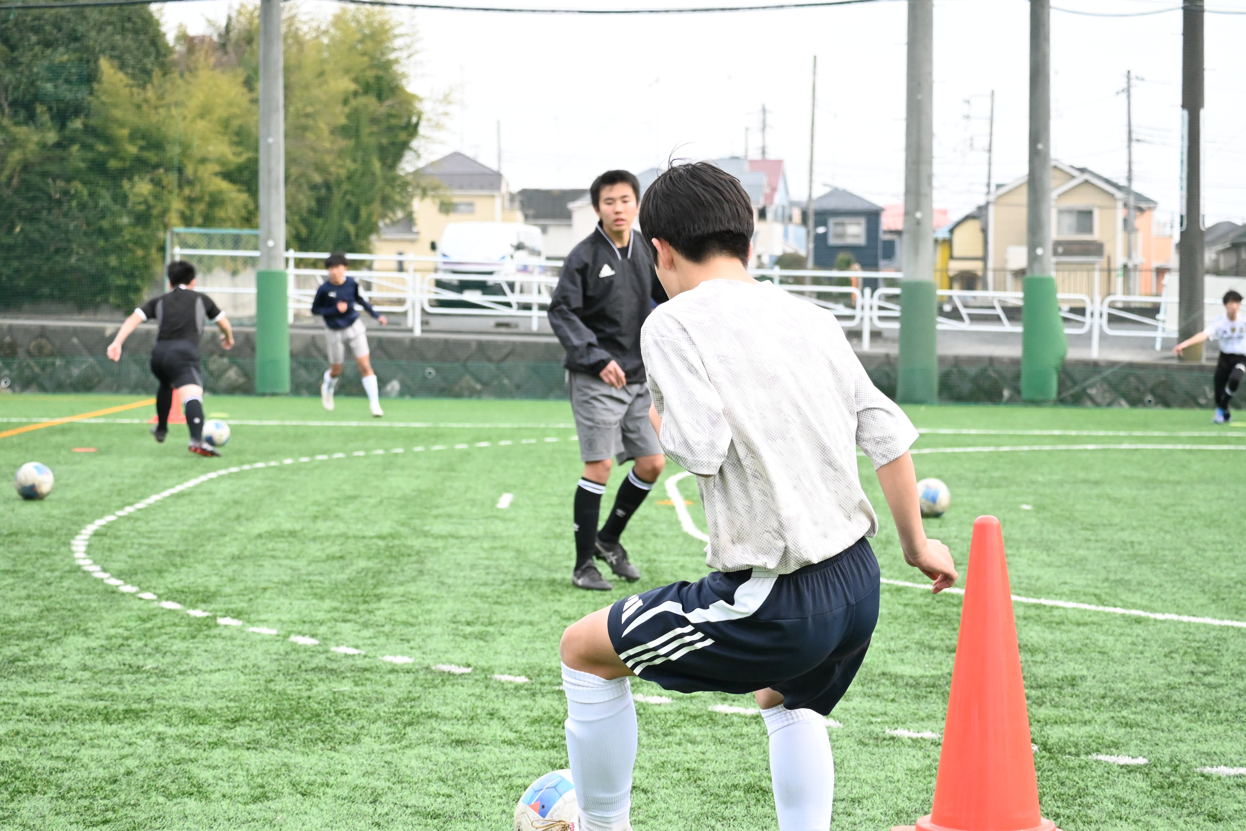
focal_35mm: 75
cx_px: 623
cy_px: 416
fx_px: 2596
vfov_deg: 18.2
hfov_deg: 27.0
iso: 3200
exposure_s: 1/4000
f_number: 4.5
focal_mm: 50
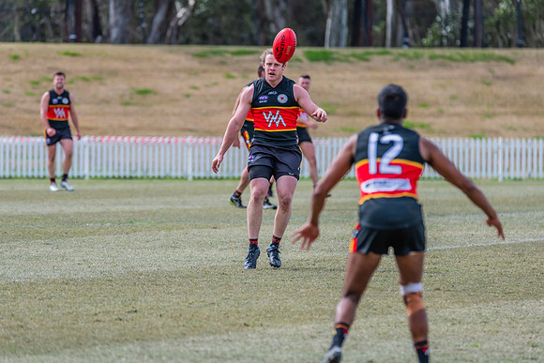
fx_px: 6142
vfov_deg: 3.4
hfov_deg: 5.1
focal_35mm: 406
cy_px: 181
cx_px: 270
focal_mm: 400
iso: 800
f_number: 7.1
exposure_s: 1/1600
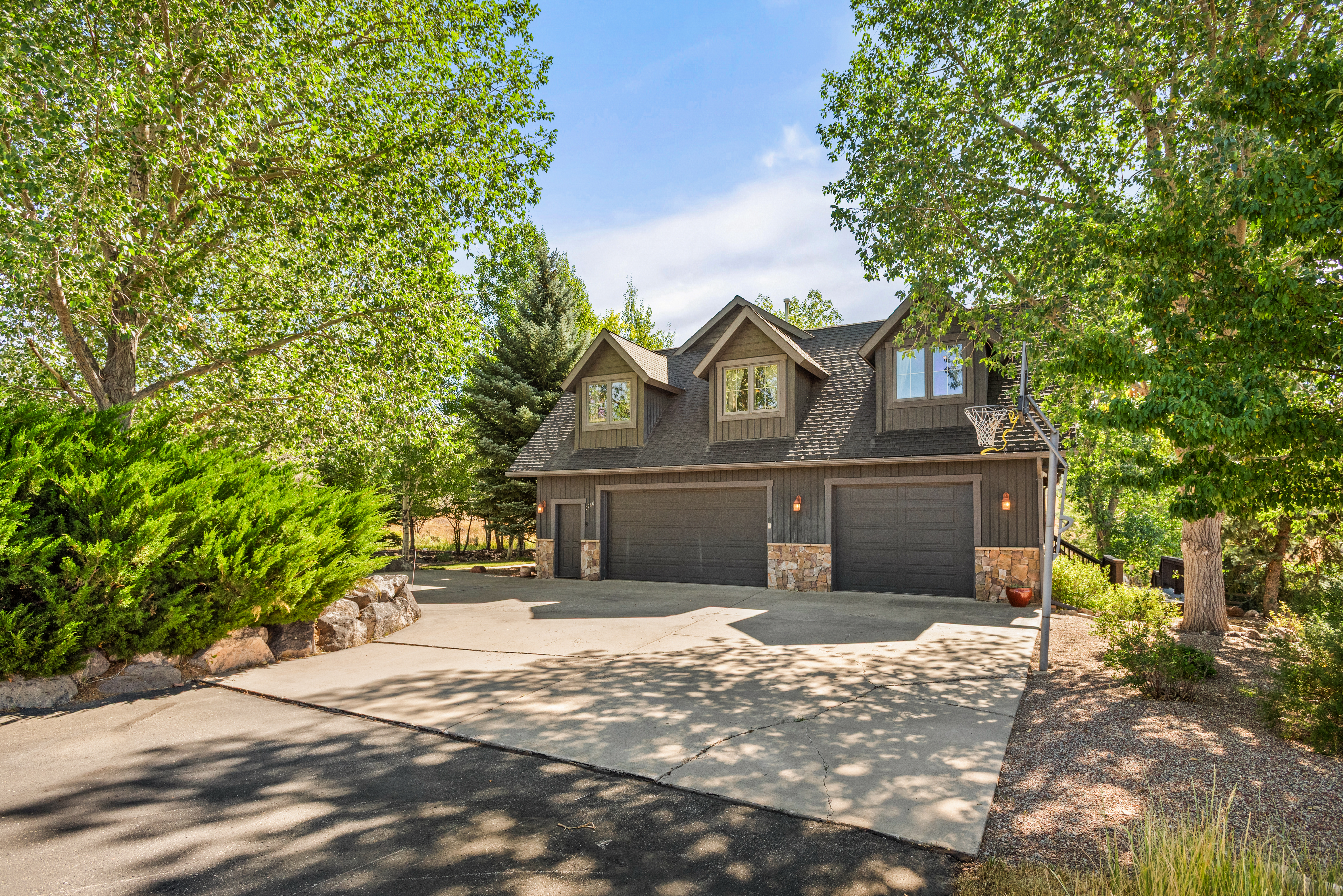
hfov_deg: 86.9
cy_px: 448
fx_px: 709
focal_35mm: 19
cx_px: 672
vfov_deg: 64.6
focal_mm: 19
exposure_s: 1/400
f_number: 9
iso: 400
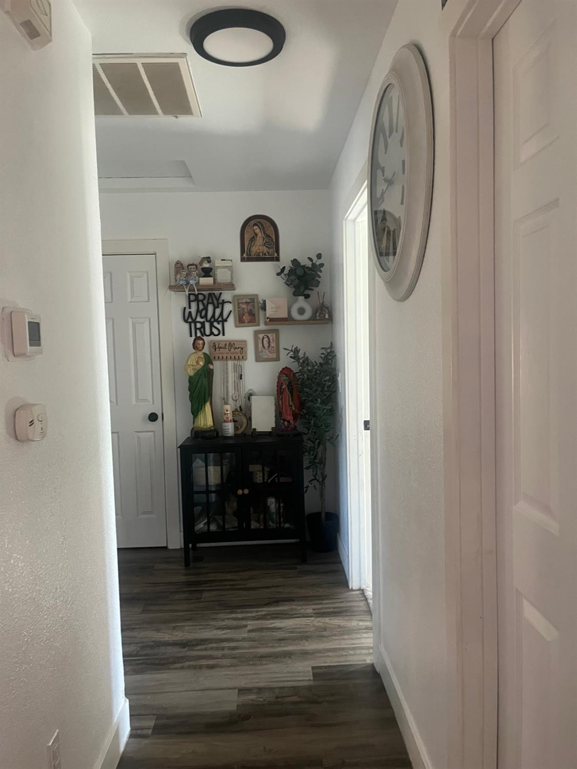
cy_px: 384
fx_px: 578
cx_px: 288
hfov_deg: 53.1
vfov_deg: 67.3
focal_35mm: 26
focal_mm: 5.1
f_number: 1.6
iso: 500
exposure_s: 1/60
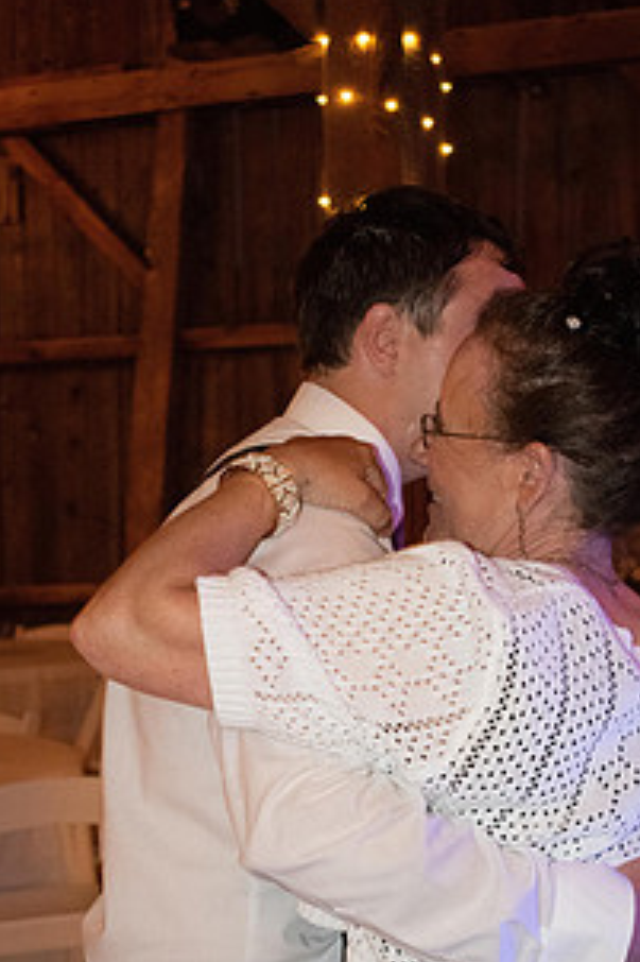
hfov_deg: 17.9
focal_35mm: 76
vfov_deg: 26.4
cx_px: 392
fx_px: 2029
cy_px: 672
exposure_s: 1/60
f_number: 4.5
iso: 6400
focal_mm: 34
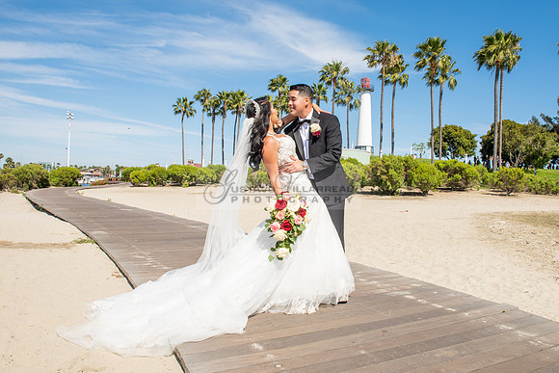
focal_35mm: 29
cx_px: 314
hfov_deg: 63.0
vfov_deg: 44.6
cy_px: 181
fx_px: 454
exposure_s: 1/250
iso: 200
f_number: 14
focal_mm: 26
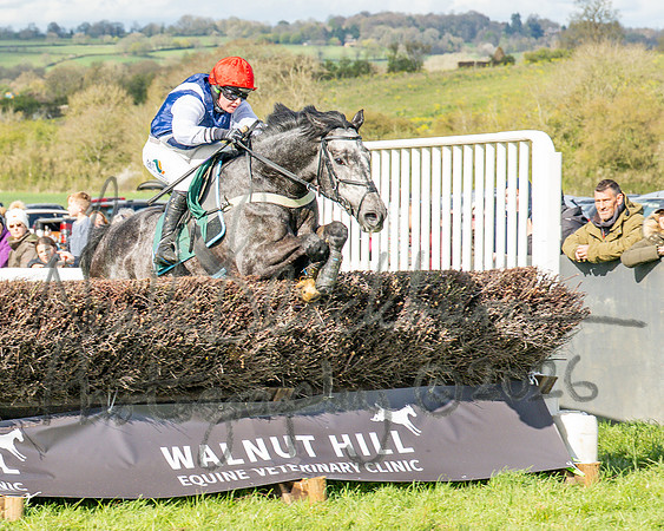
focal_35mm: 190
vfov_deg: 8.1
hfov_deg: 10.1
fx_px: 3739
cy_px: 248
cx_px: 134
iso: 250
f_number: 4.5
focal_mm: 70
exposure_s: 1/1600
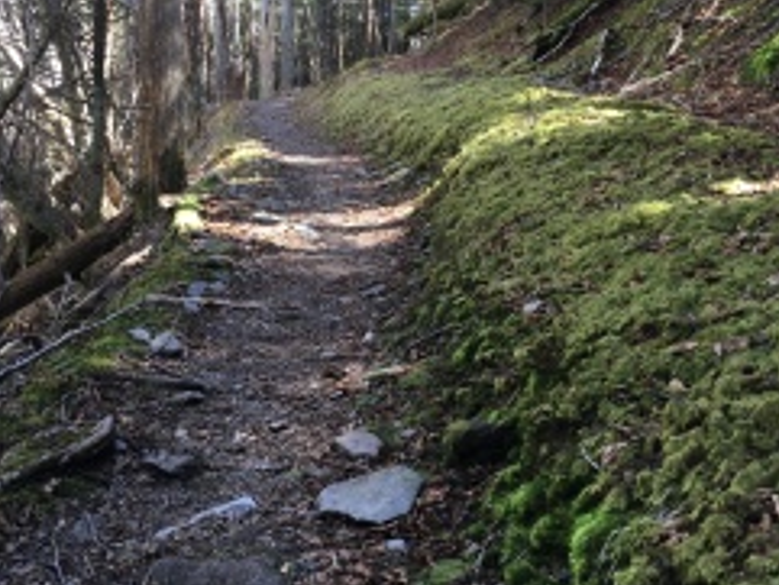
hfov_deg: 42.7
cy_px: 233
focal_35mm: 44
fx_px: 991
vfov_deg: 32.8
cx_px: 304
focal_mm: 4.15
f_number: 2.2
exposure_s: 1/40
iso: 25
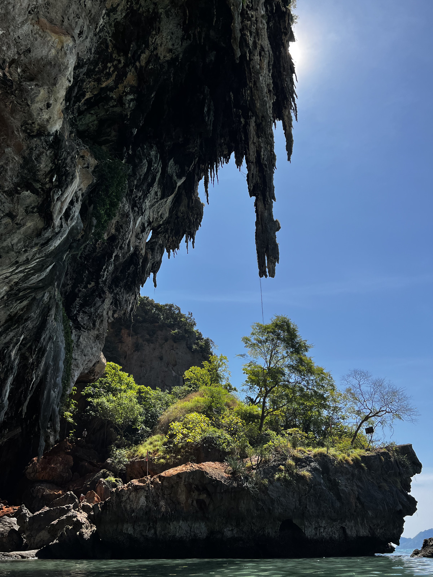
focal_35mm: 26
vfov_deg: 67.3
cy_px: 288
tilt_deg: +31.0
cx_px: 216
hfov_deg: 53.1
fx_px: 434
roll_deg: +0.2
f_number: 1.5
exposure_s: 1/5076
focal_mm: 5.7
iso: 50
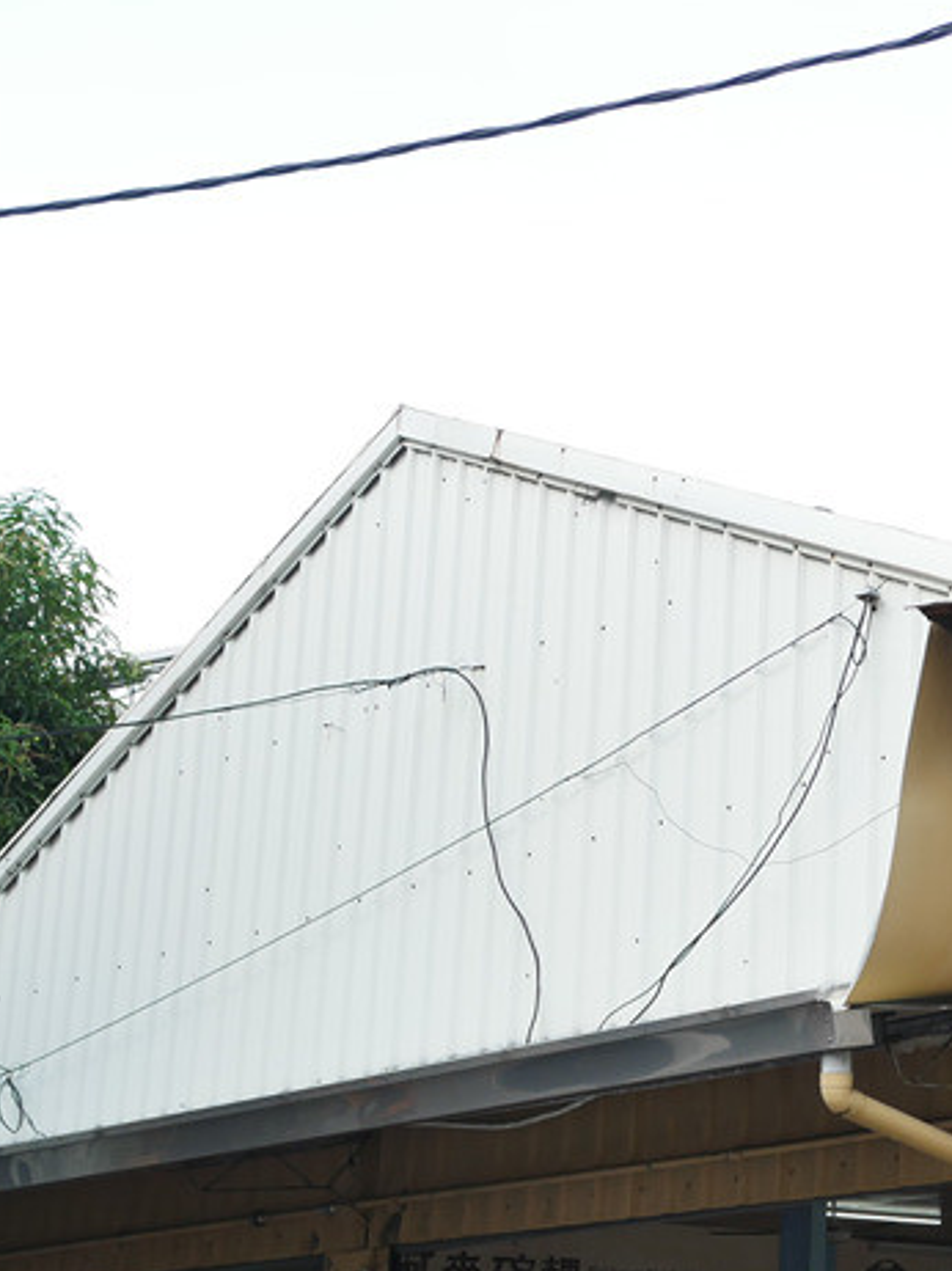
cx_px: 1354
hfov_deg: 20.0
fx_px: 2386
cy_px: 817
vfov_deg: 29.7
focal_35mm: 65
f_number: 3.5
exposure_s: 1/400
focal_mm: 15
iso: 200
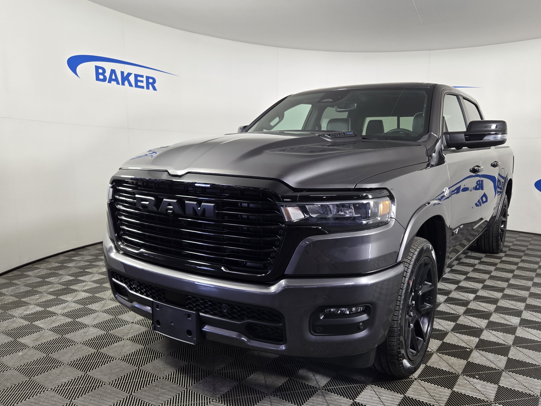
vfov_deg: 51.3
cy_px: 213
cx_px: 296
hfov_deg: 65.2
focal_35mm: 27
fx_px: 422
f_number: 1.8
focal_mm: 5.4
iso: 100
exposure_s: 1/120
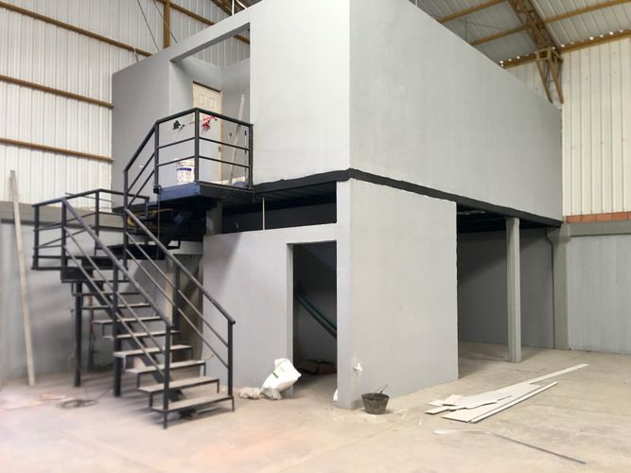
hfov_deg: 61.7
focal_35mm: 29
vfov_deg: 48.2
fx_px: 529
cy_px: 236
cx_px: 316
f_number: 2.2
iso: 40
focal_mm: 4.15
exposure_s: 1/30
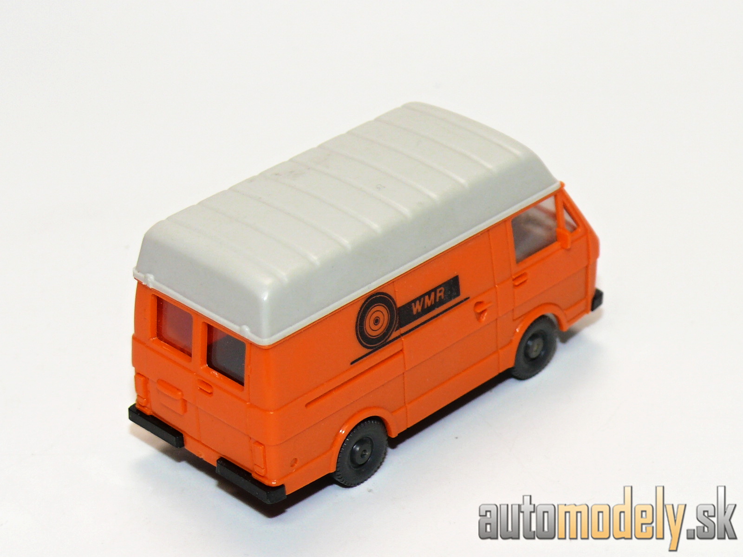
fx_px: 2361
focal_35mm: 110
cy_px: 278
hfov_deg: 17.9
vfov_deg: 13.5
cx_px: 372
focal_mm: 14
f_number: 4
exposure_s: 1/30
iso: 100
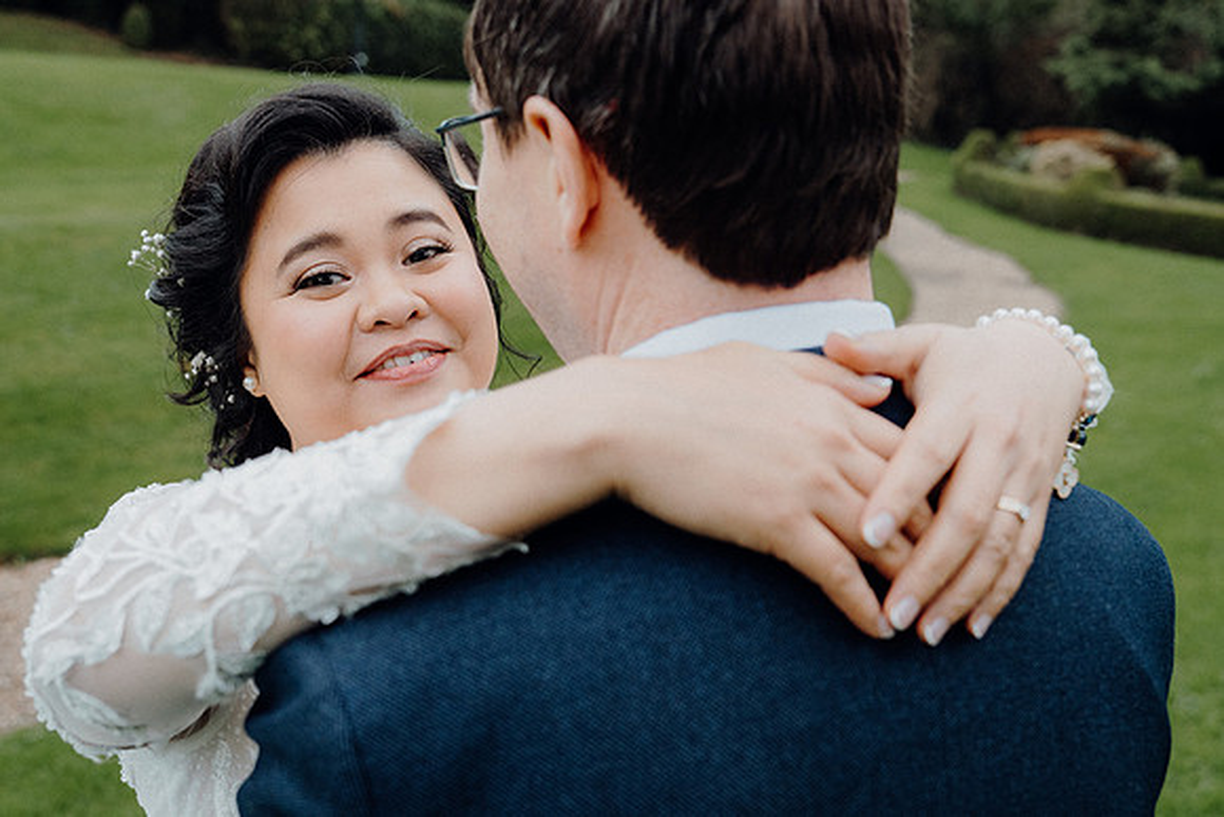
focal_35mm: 42
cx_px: 612
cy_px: 408
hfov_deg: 46.4
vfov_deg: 31.9
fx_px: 1428
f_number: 3.5
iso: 800
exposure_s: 1/160
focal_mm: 28
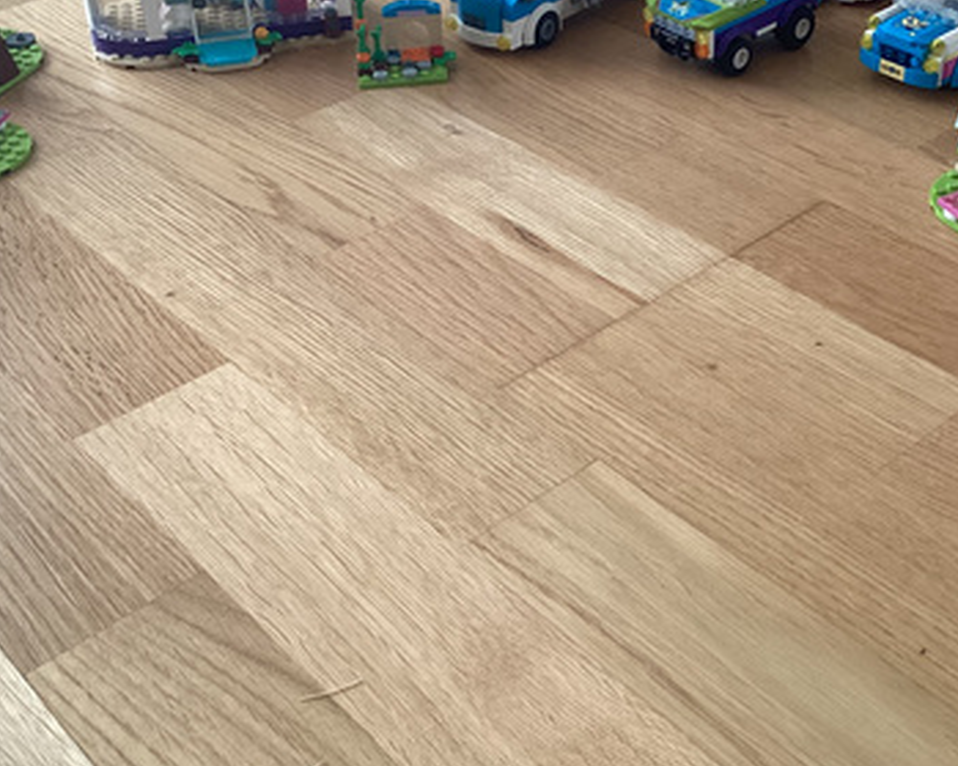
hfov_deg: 36.0
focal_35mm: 52
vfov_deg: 28.9
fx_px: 1474
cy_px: 253
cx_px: 535
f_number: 2.4
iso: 160
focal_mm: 3.3
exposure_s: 1/60
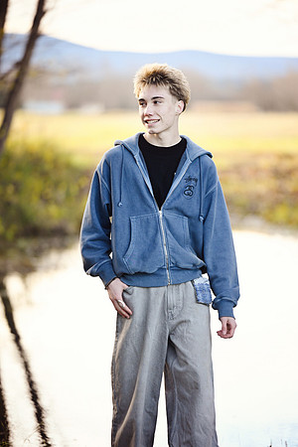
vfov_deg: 11.4
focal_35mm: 180
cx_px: 149
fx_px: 2235
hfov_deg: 7.6
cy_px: 224
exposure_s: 1/640
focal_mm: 180
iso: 640
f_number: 2.8
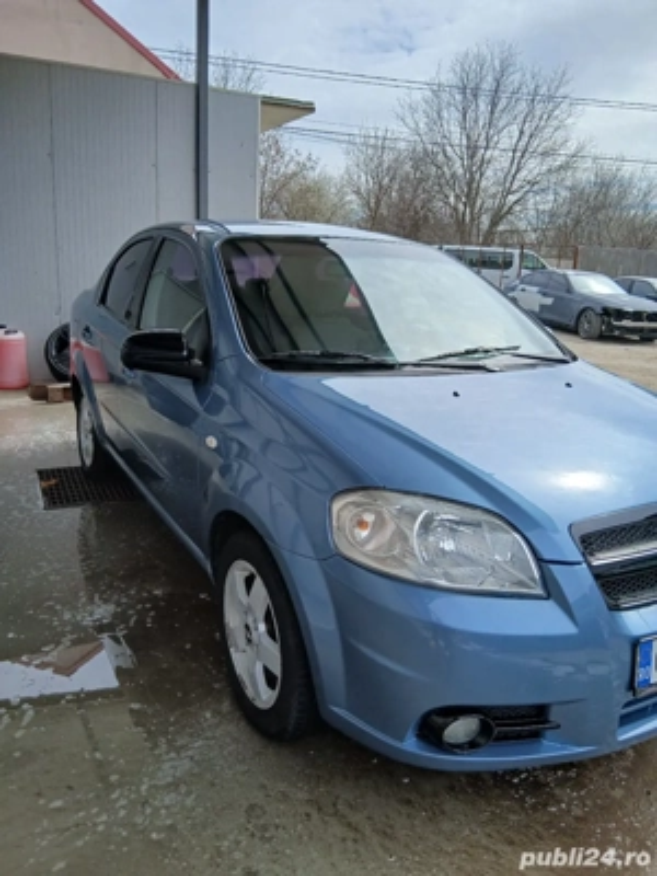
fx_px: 658
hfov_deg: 53.1
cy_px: 438
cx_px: 328
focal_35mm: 26
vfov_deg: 67.3
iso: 20
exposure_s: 1/370
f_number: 1.8
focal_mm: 3.98
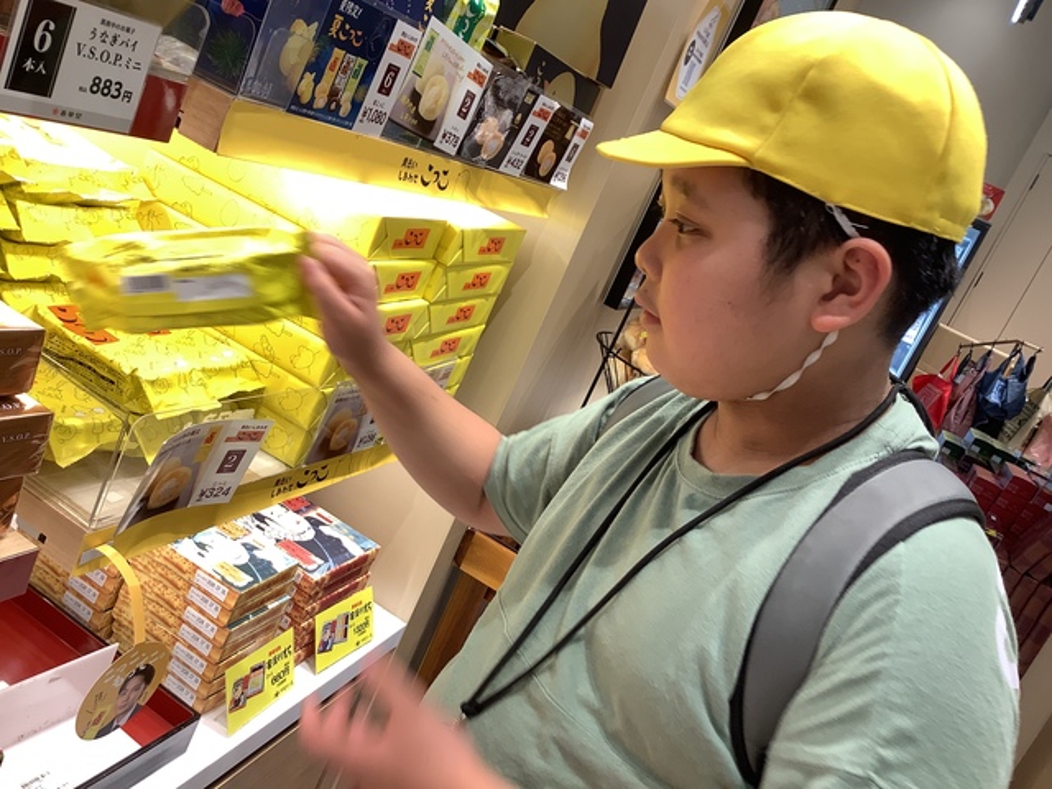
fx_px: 942
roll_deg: -24.5
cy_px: 394
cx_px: 526
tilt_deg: -15.1
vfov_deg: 45.4
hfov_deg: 58.4
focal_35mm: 31
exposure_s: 1/60
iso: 50
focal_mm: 3.3
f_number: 2.4
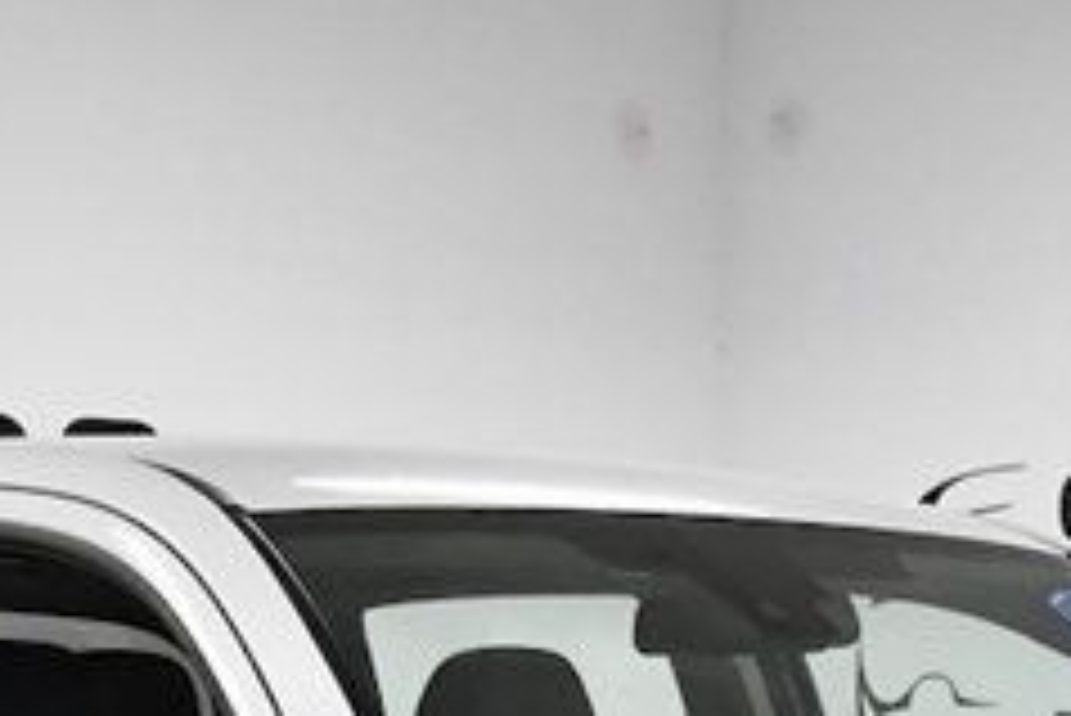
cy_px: 1349
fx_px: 4227
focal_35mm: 142
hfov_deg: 14.4
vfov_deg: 9.2
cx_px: 806
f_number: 4.5
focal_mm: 22
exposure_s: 1/800
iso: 2500
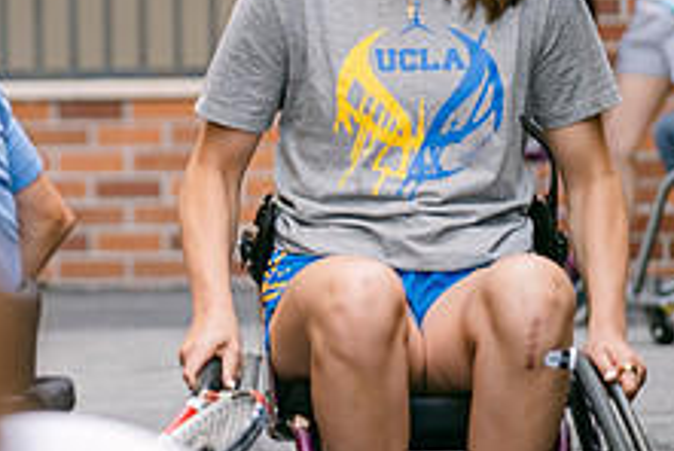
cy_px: 175
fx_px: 6186
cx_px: 43
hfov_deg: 6.2
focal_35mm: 330
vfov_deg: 4.2
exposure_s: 1/125
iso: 160
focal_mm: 83.8
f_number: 2.8
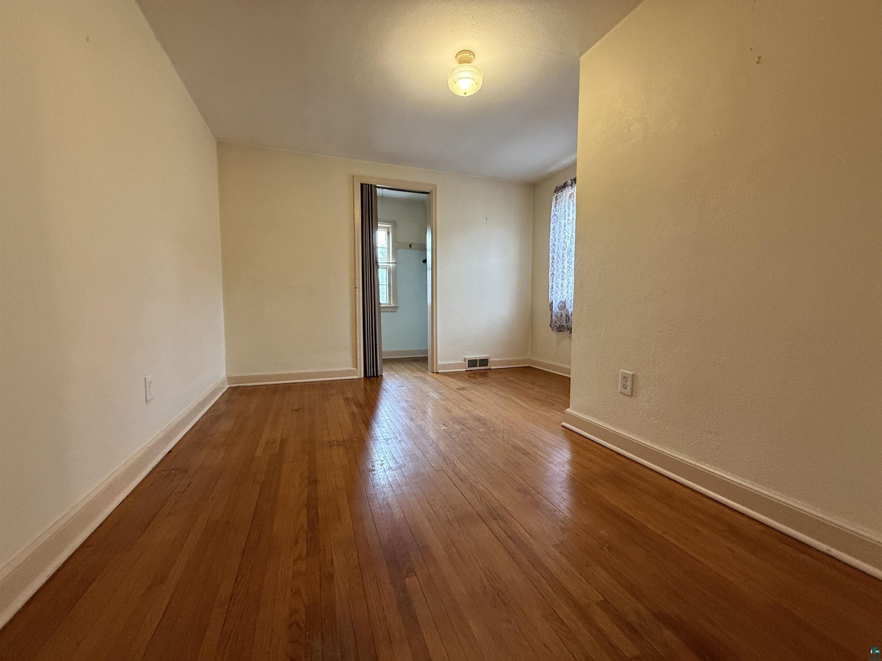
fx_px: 357
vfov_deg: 85.7
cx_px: 441
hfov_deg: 102.1
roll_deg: +0.2
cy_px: 330
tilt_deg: -4.7
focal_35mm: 14
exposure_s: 1/60
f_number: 2.2
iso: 500
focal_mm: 2.22
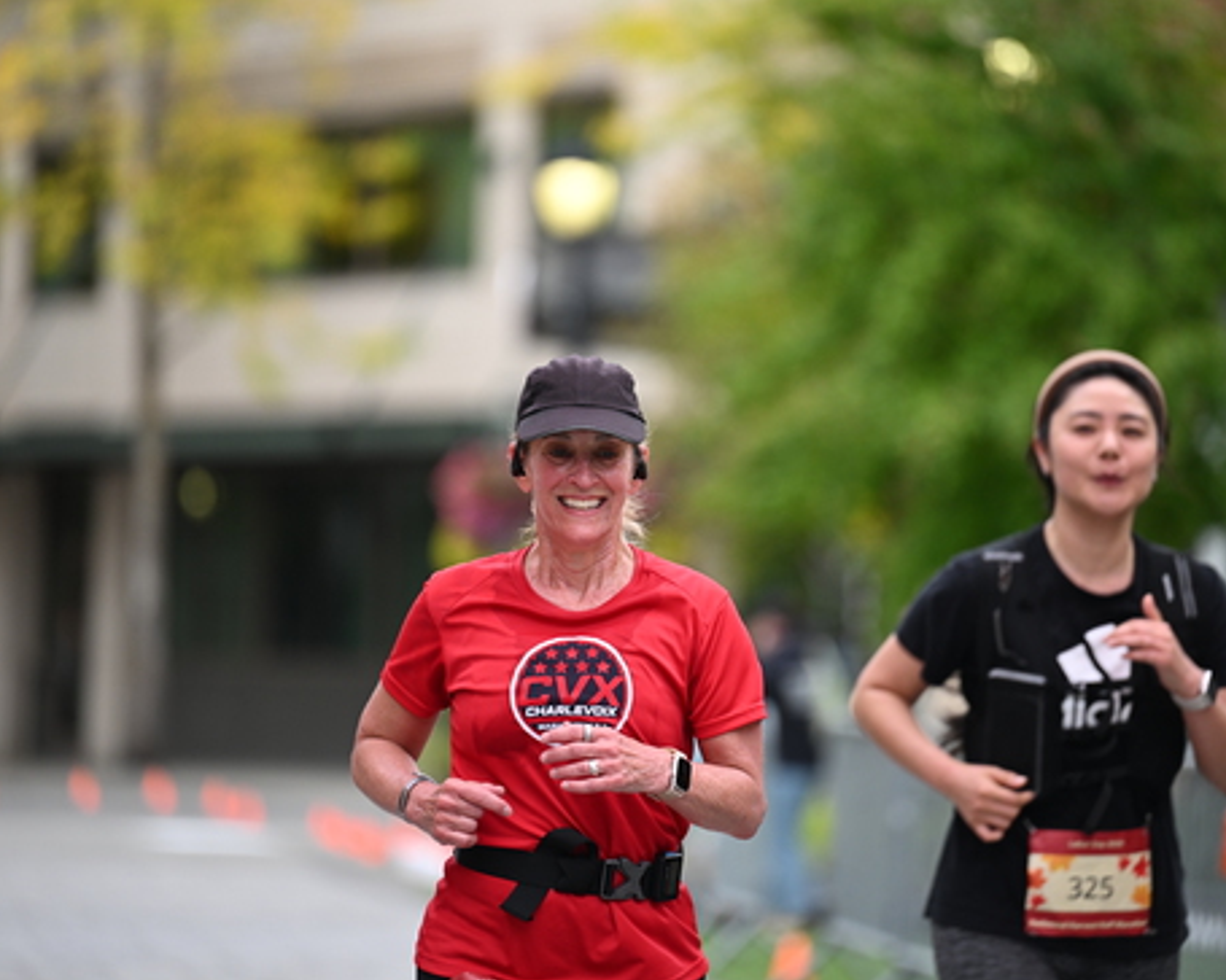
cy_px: 489
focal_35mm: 227
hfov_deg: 8.5
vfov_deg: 6.8
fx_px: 8237
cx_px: 609
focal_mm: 200
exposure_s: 1/1600
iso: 640
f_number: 2.8
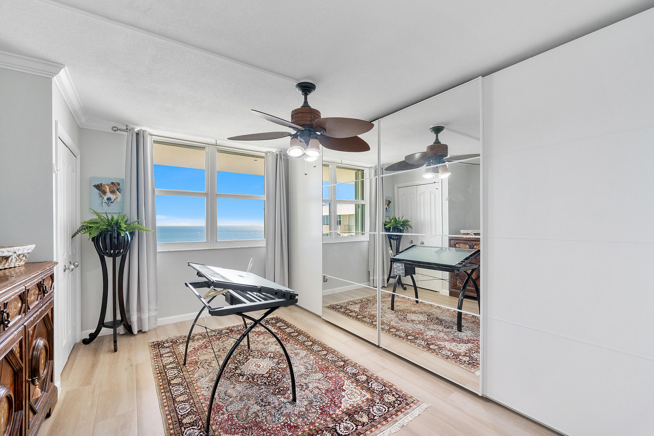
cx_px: 327
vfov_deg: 77.3
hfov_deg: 100.4
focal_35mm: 15
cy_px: 218
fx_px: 272
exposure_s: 1/60
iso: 800
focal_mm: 10
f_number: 8
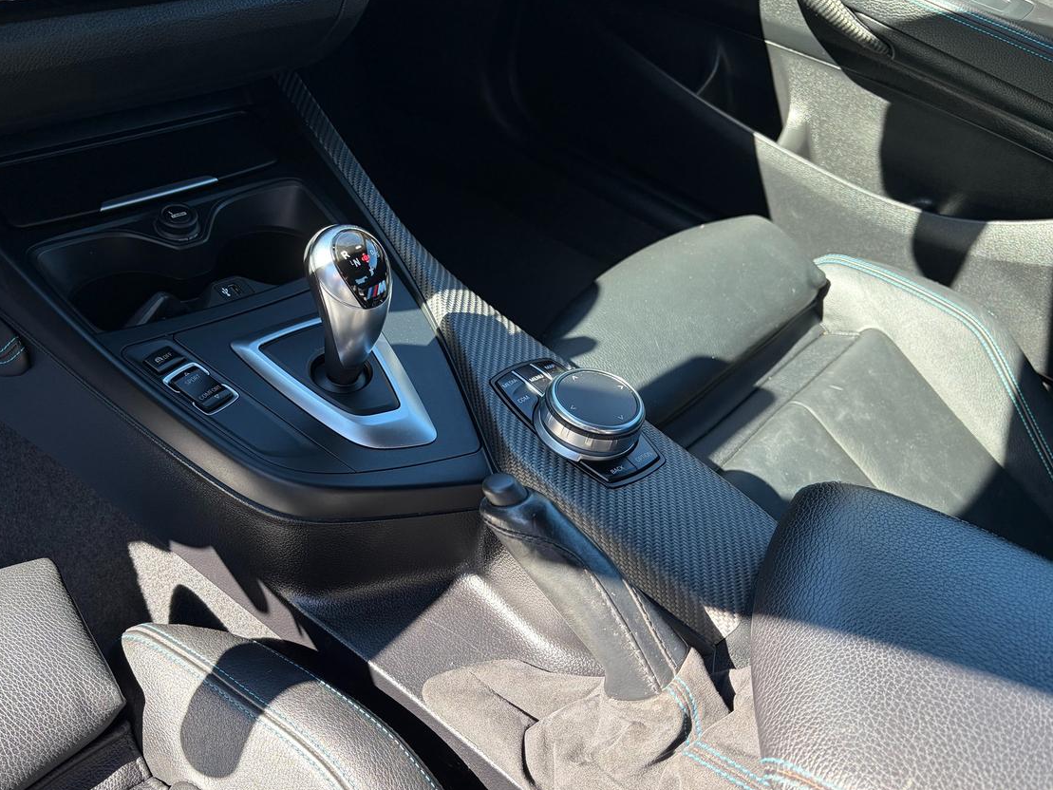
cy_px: 437
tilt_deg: -44.8
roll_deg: -10.6
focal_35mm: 30
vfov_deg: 46.7
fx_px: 913
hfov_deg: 59.7
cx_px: 446
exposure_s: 1/197
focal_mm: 5.96
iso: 50
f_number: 1.6
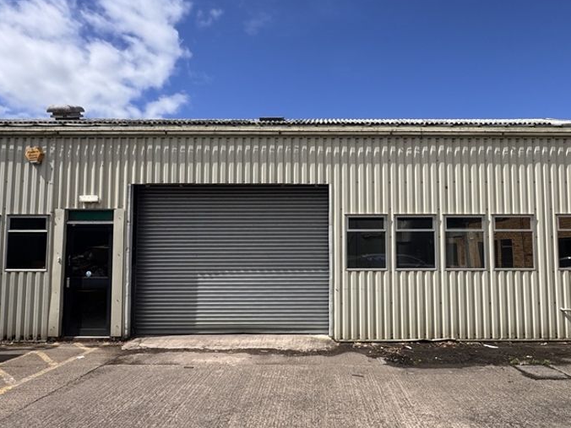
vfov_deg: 58.8
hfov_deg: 73.7
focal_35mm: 23
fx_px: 379
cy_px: 226
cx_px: 316
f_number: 2.2
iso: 50
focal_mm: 2.22
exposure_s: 1/2494
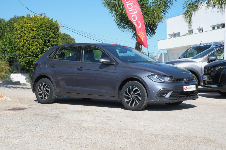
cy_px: 75
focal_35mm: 68
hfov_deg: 29.7
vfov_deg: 20.0
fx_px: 427
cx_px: 113
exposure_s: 1/250
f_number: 9
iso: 160
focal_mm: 45
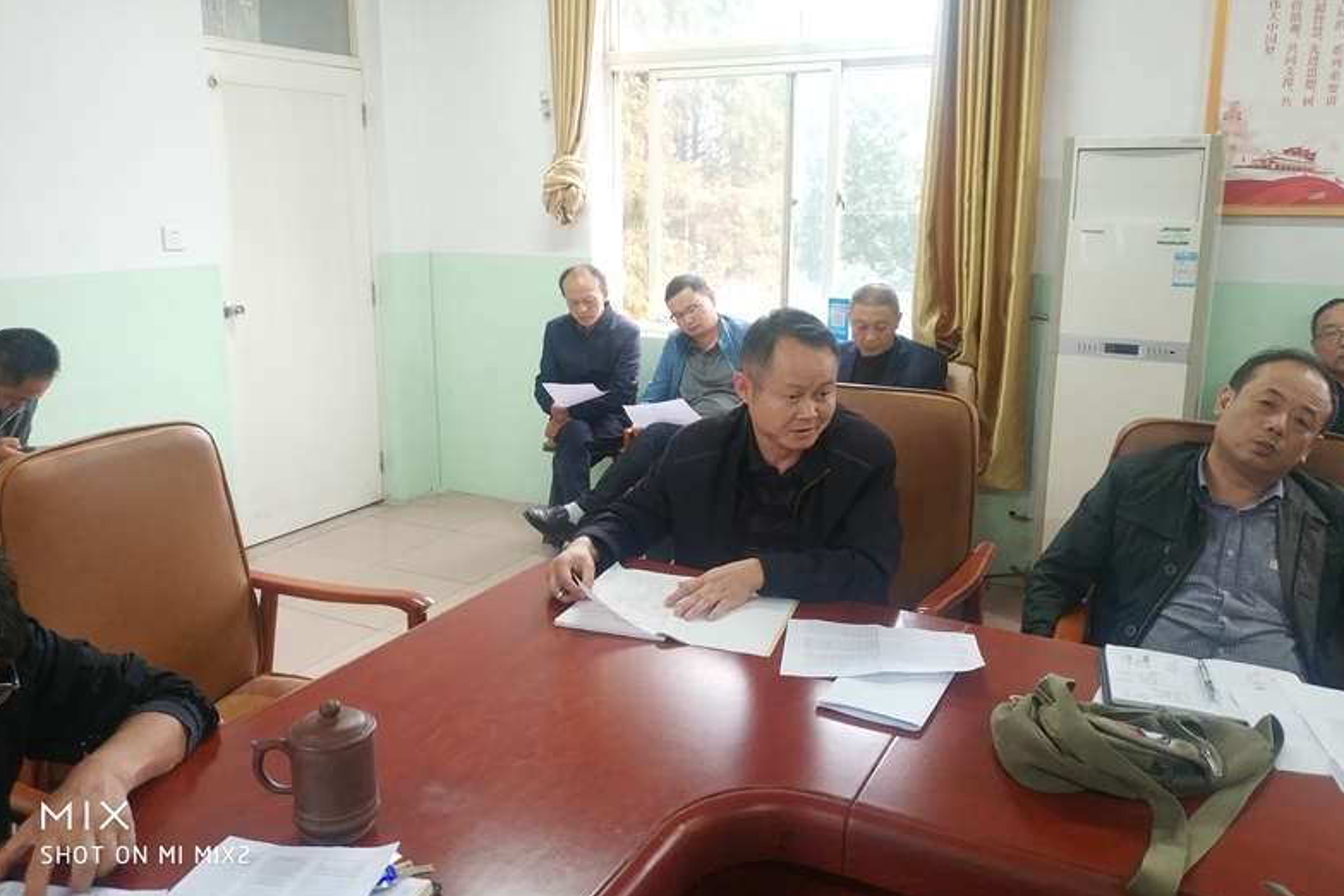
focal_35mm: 34
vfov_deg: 38.8
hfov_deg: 55.8
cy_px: 402
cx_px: 676
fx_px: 1269
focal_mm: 4.5
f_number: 2
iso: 397
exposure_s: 1/17
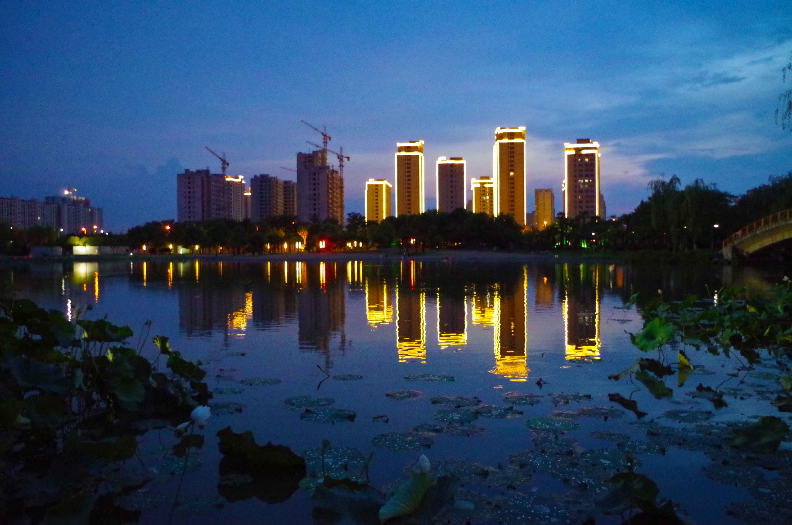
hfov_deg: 67.5
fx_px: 593
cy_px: 262
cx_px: 396
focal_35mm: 27
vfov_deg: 47.7
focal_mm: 18
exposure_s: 1/40
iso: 6400
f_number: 3.5
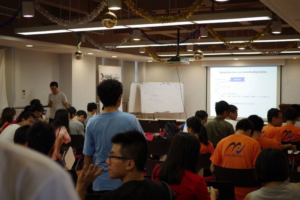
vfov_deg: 26.0
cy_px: 100
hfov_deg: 38.2
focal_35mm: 52
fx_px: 433
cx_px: 150
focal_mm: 35
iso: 200
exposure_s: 1/60
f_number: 2.4
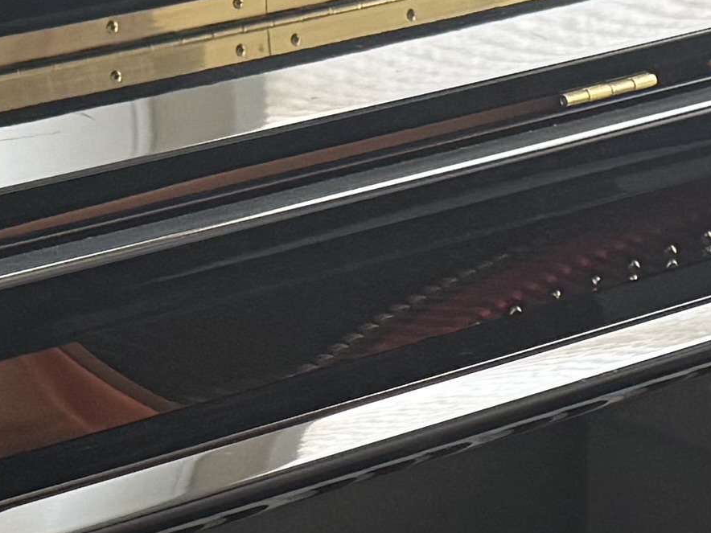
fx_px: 3184
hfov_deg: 12.7
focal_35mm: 155
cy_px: 678
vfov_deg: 9.4
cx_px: 462
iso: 400
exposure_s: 1/60
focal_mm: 6.76
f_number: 1.78
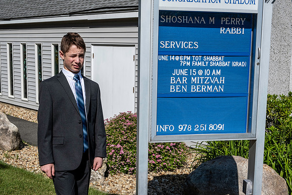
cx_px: 146
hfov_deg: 43.6
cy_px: 98
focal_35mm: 45
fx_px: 365
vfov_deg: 29.9
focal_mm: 30.2
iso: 200
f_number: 10
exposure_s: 1/750
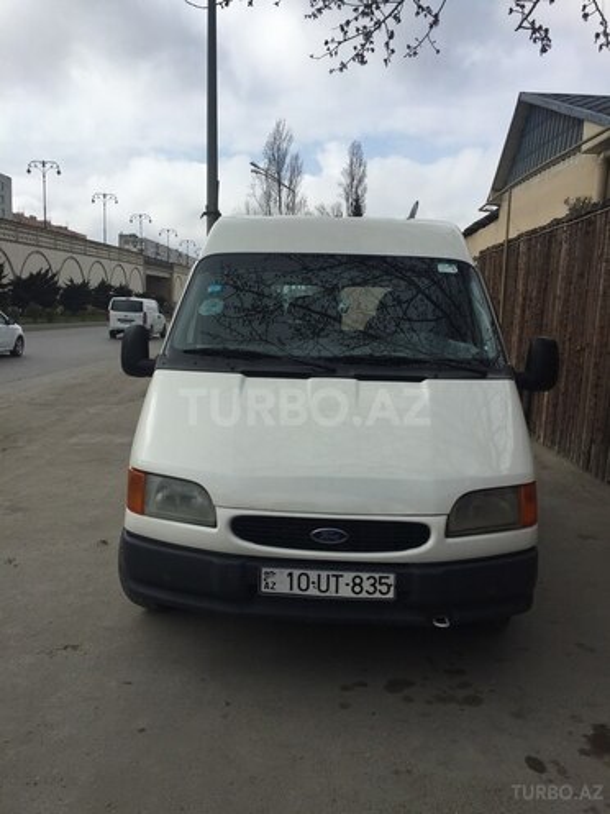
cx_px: 305
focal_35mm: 29
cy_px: 407
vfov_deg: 61.7
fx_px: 681
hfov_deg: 48.2
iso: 32
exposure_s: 1/3300
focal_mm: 4.15
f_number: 2.2
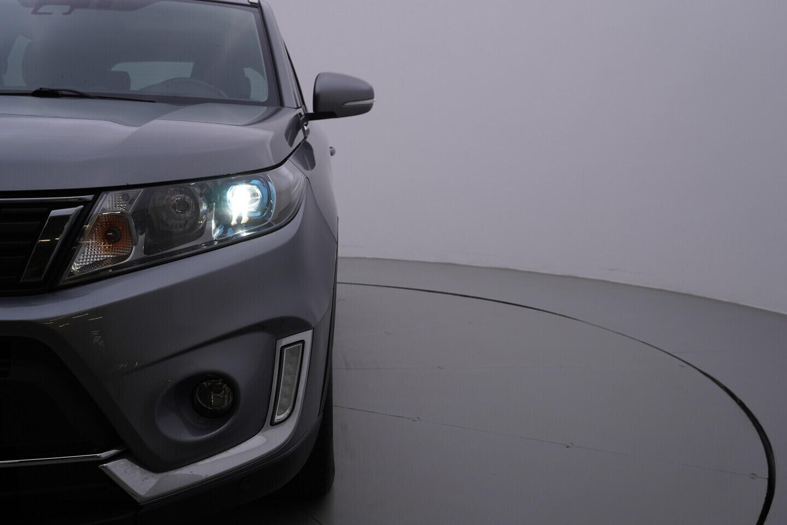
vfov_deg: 36.9
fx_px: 787
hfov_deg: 53.1
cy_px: 262
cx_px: 394
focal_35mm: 36
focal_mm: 24
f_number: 5.6
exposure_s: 1/125
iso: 125
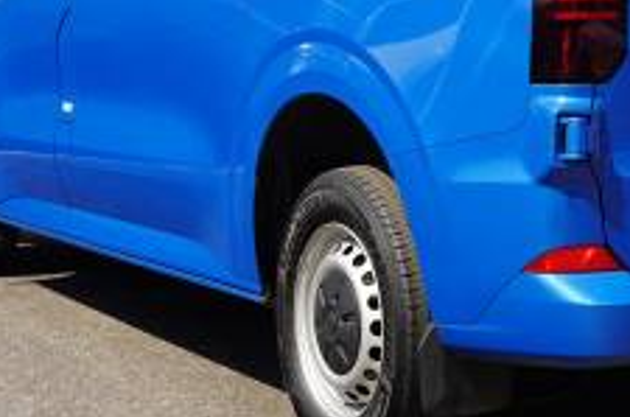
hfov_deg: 17.5
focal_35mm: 115
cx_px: 568
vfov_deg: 11.7
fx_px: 2011
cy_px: -34
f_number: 5
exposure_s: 1/200
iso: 100
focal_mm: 40.4
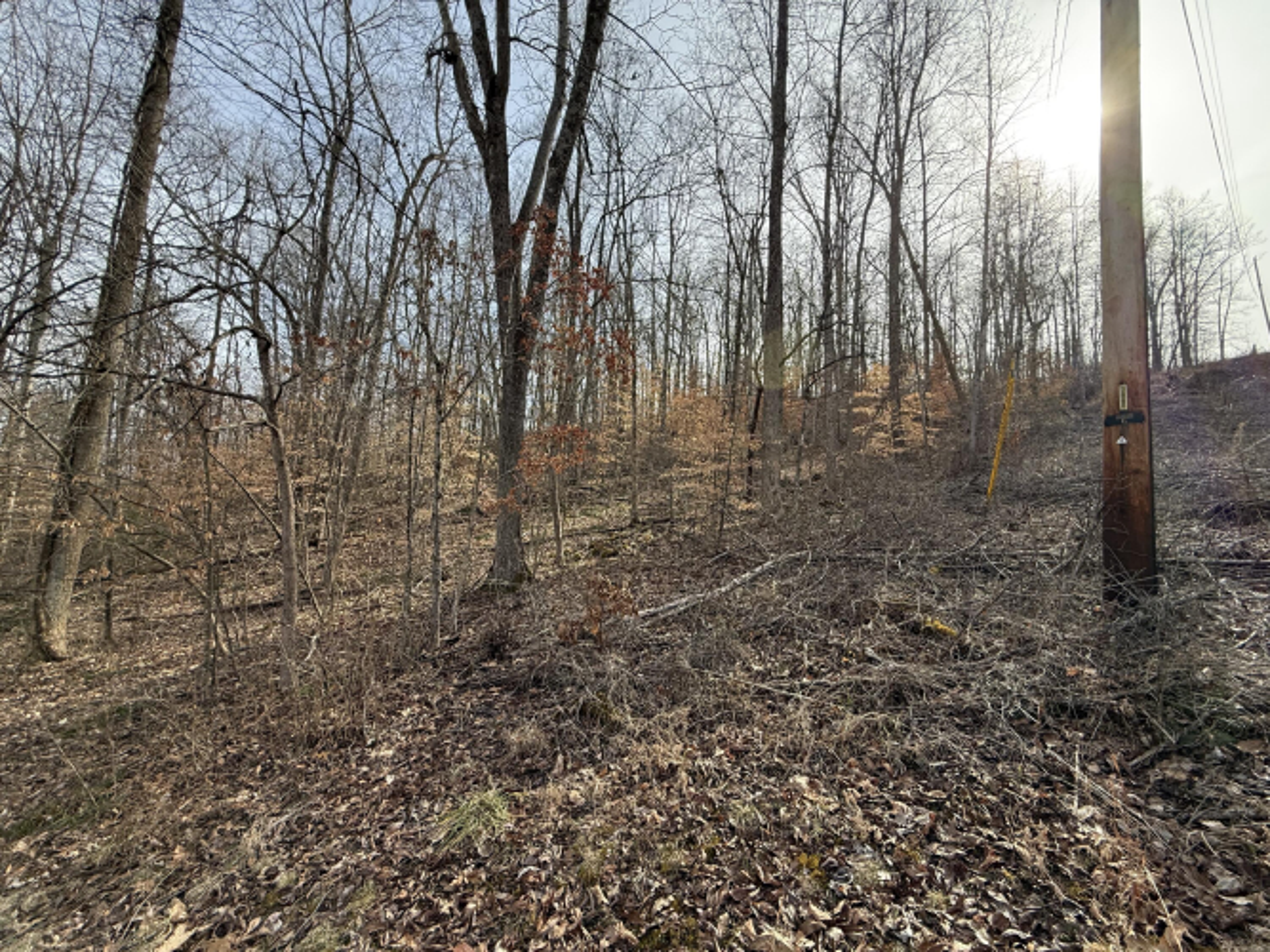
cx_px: 635
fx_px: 514
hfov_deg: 102.1
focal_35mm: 14
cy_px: 476
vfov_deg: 85.7
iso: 64
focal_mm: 2.22
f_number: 2.2
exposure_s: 1/613
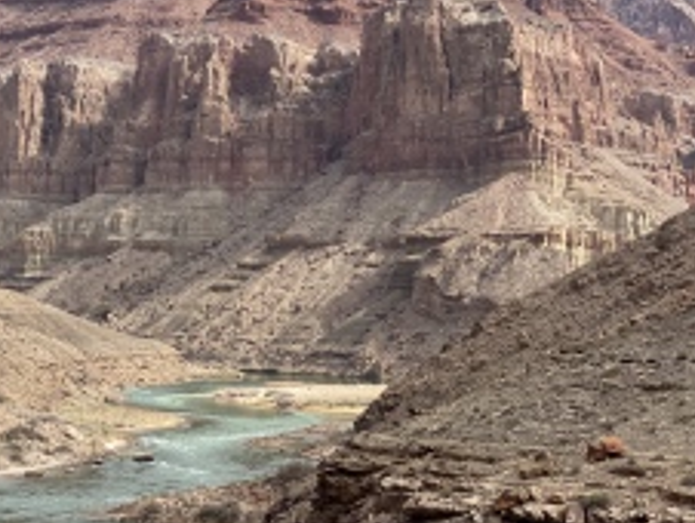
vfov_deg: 17.6
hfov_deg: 23.1
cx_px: 224
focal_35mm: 84
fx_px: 1688
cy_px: 262
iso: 20
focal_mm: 6
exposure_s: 1/1199
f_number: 2
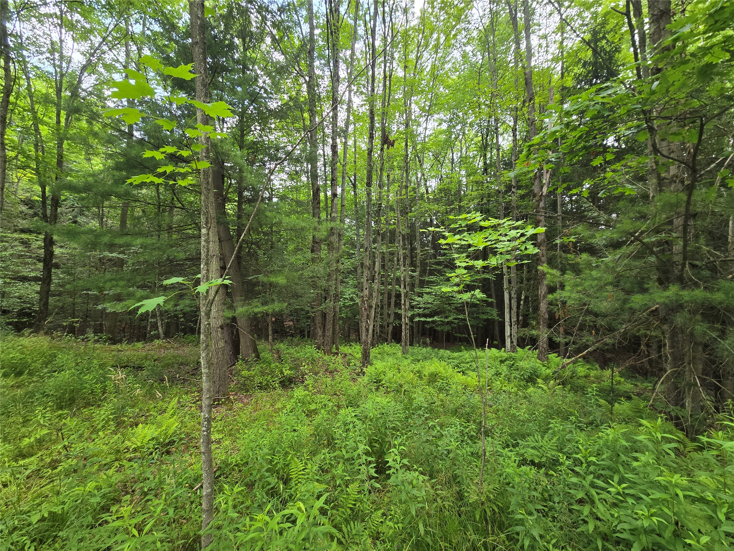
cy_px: 276
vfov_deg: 89.9
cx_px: 367
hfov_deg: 106.2
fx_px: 276
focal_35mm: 13
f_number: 2.2
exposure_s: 1/120
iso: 80
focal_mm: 2.2
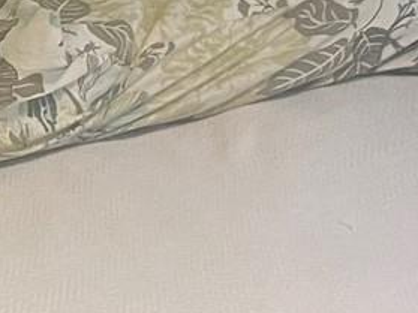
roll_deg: -2.2
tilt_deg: -21.2
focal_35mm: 191
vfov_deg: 7.8
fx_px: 2305
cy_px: 114
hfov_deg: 9.8
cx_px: -349
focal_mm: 5.1
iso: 320
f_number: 1.6
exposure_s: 1/60
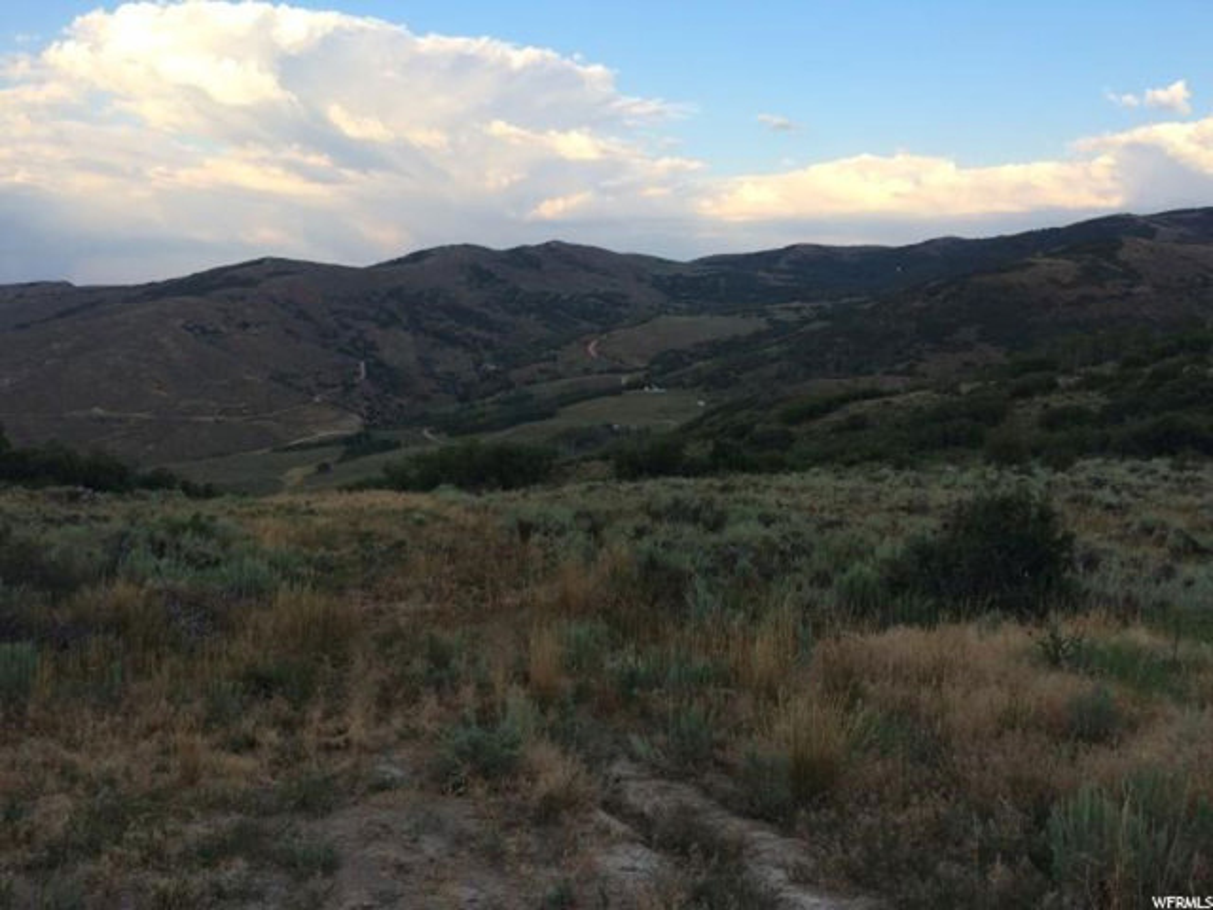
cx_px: 606
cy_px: 455
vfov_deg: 48.2
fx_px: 1016
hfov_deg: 61.7
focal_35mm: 29
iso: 32
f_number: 2.2
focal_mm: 4.15
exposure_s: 1/402
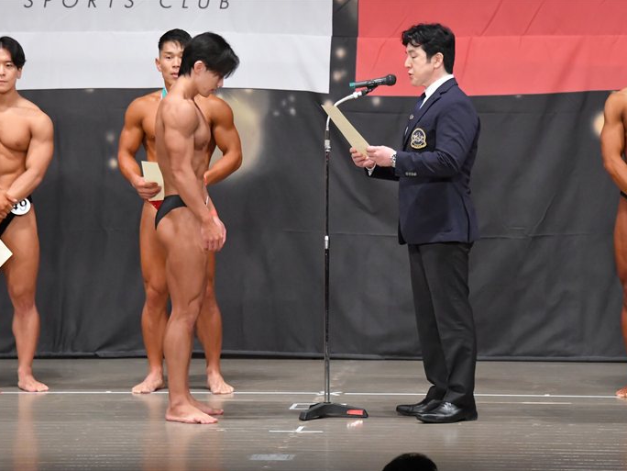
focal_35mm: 220
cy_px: 235
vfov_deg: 6.8
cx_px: 315
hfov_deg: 9.0
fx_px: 3985
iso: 6400
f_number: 5.6
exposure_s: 1/400
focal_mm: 135
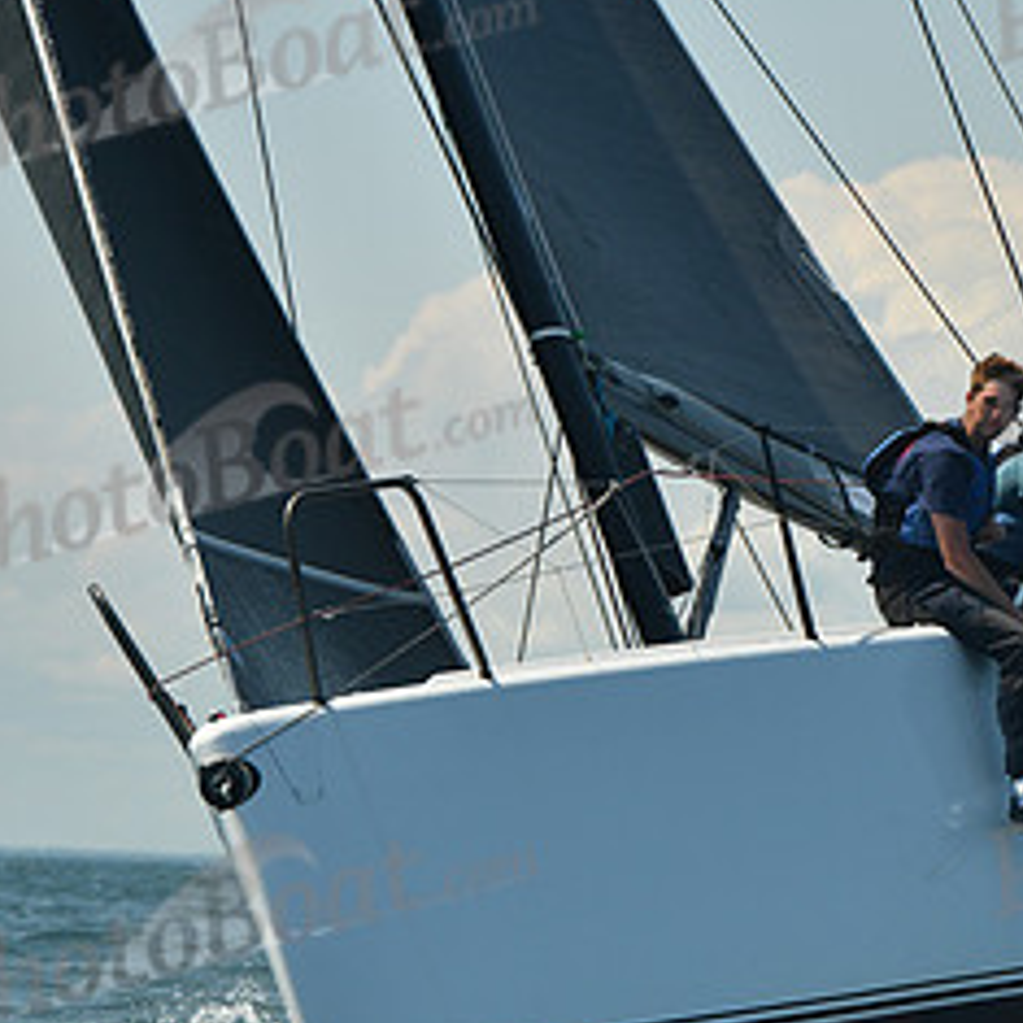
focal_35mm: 420
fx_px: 14043
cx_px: 766
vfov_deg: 4.2
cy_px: 638
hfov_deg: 4.2
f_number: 7.1
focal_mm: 200
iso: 320
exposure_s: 1/640
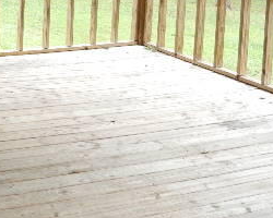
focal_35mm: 75
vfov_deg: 19.3
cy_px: -41
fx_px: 606
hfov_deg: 24.3
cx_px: 5
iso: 125
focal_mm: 5.4
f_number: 4
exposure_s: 1/60
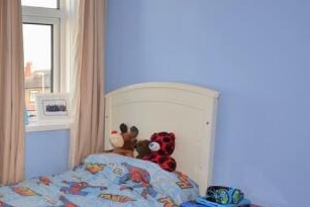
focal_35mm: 32
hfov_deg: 46.0
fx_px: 276
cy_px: 141
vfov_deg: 40.6
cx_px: -20
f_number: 4.5
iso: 100
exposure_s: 1/60
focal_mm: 10
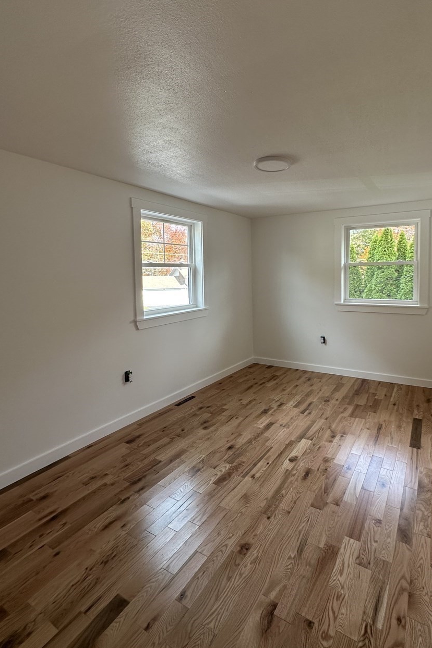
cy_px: 296
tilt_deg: -3.6
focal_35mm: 18
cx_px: 258
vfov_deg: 89.8
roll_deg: +0.3
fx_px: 324
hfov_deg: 66.8
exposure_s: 1/99
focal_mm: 2.22
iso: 80
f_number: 2.2
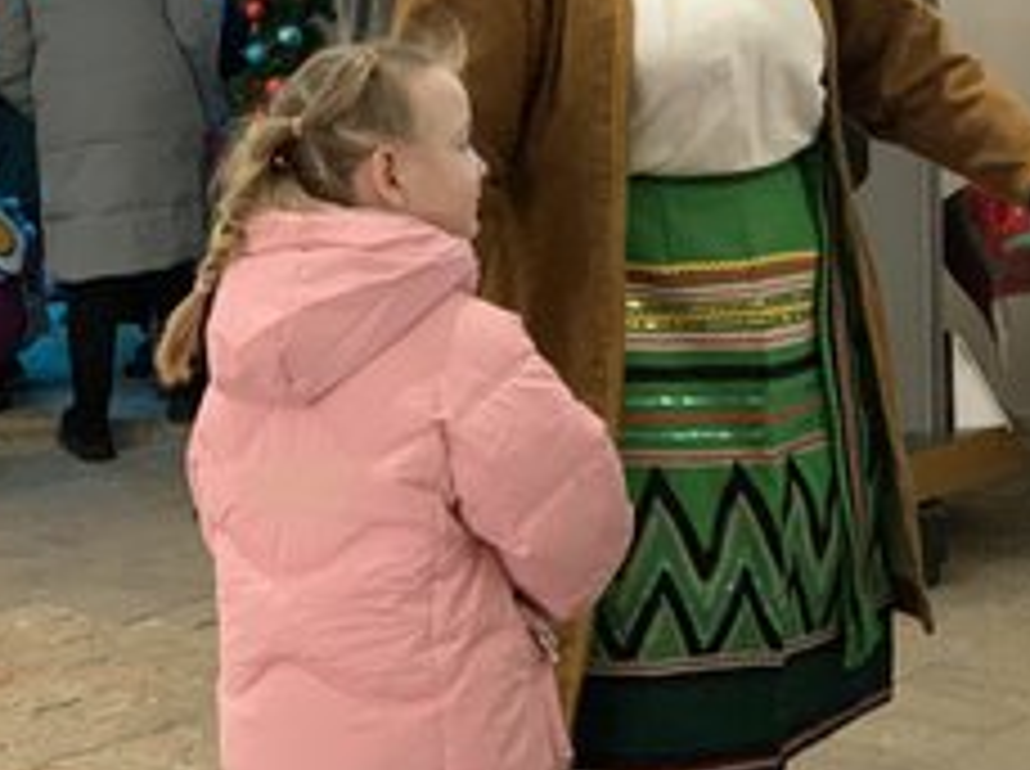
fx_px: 2703
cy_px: 189
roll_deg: +1.9
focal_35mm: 91
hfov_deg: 21.6
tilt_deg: -3.7
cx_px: 589
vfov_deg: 16.1
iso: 500
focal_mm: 6
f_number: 2.4
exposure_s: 1/50
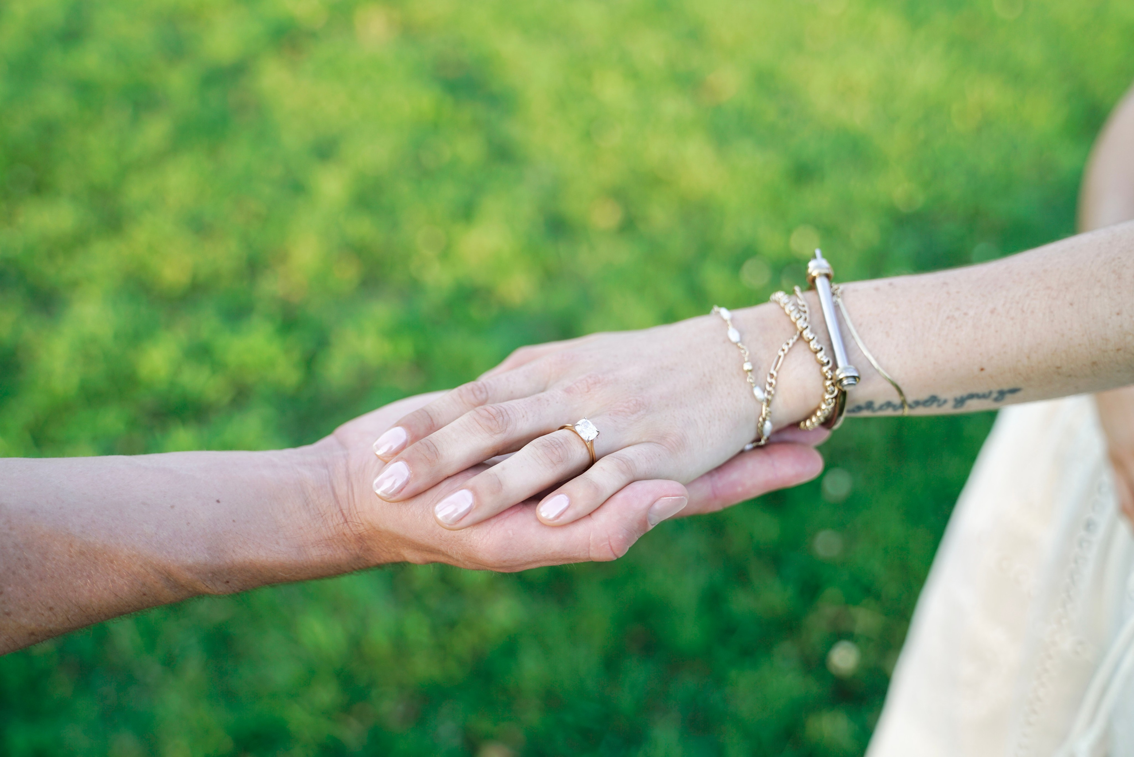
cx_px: 567
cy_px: 378
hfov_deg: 48.4
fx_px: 1260
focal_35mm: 40
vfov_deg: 33.4
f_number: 2.8
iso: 100
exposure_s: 1/200
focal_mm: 40
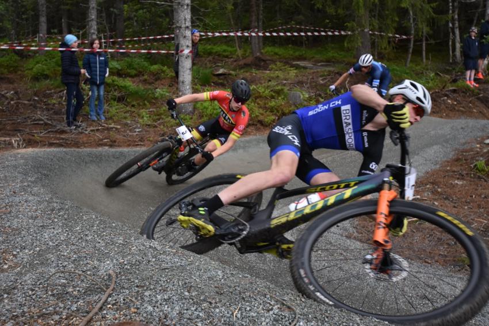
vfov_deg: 36.9
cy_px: 163
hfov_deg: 53.1
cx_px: 244
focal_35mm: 36
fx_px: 489
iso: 800
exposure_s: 1/640
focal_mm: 24
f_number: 4.5
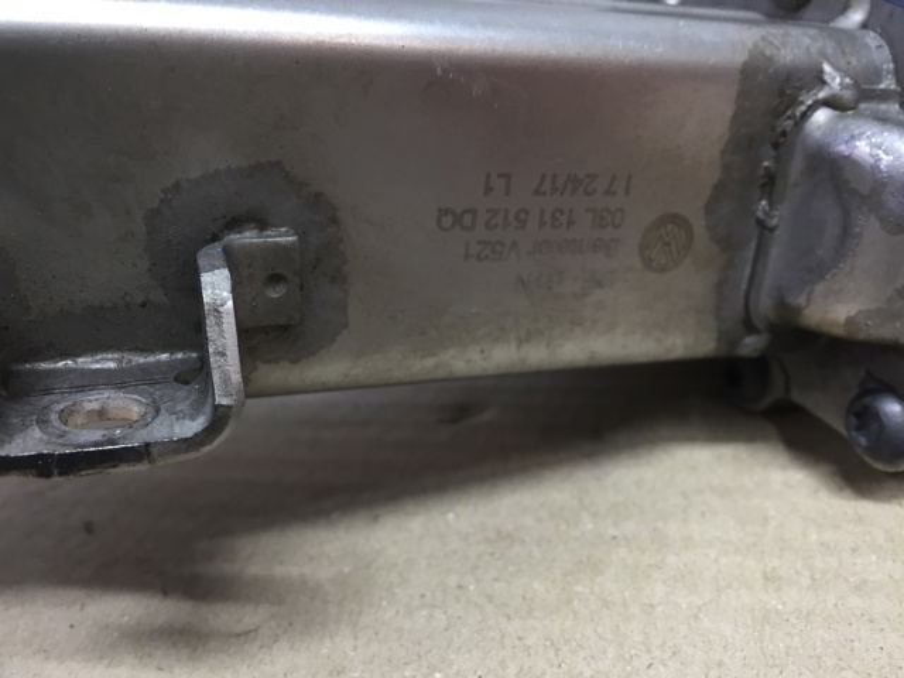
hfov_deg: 61.7
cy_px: 339
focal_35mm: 29
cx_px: 452
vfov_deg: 48.2
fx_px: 757
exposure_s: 1/33
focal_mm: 4.15
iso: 100
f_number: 2.2
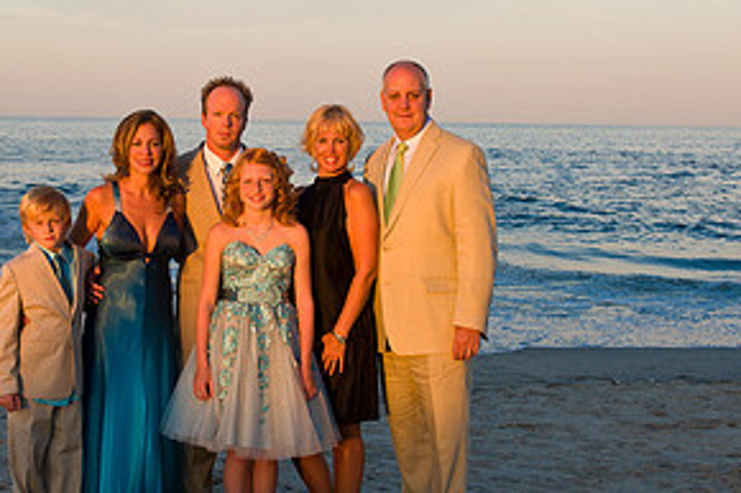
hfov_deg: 28.7
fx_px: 1440
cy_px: 189
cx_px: 248
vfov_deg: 19.4
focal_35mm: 70
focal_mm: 35
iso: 200
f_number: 8
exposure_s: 1/160
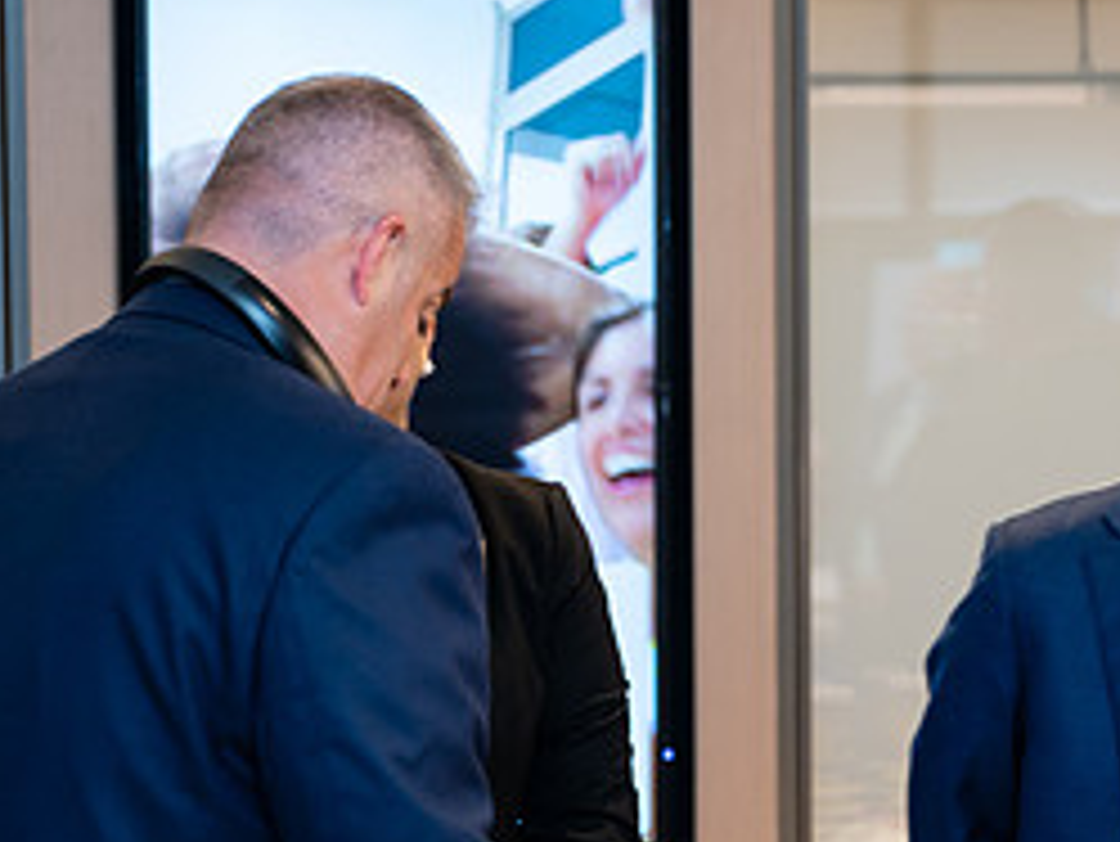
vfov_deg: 11.1
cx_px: 864
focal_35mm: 134
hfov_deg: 14.6
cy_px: 617
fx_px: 4338
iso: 400
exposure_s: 1/160
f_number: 3.2
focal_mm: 58
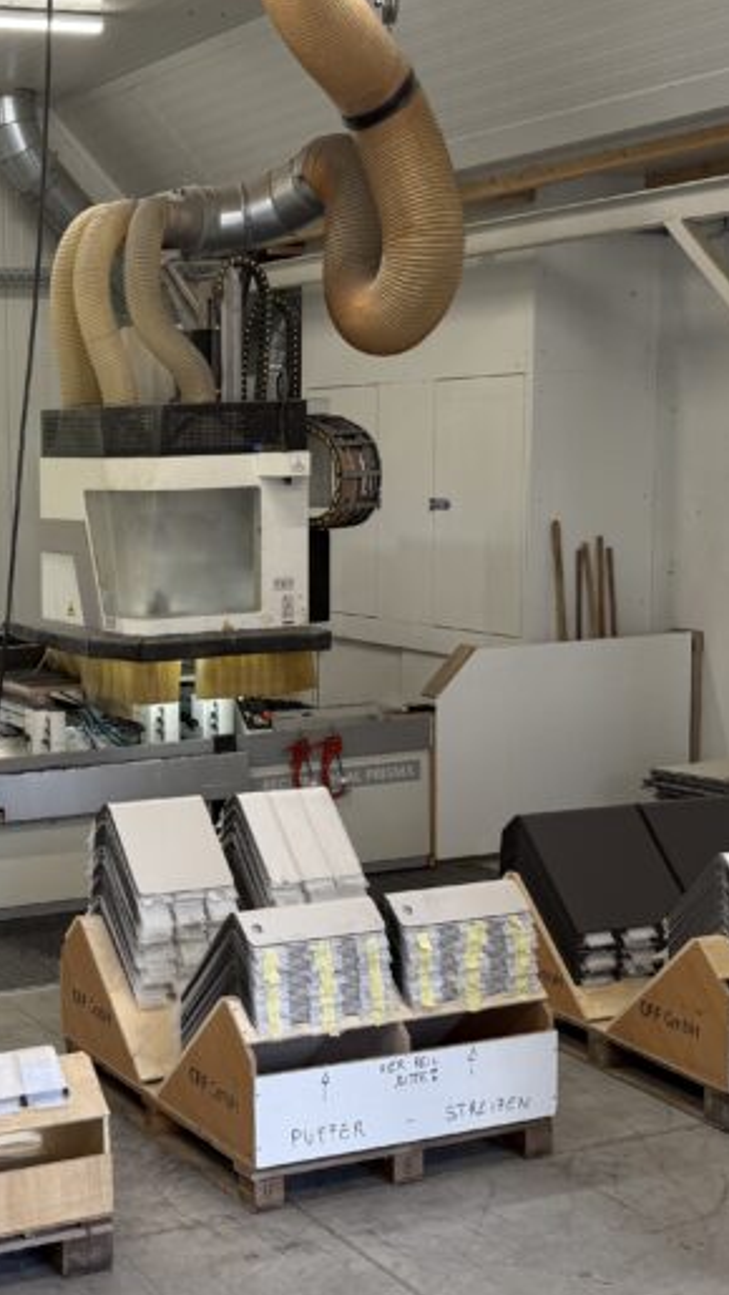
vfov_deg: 39.9
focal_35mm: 52
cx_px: -60
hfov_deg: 21.9
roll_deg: +1.8
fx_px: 1786
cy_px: 631
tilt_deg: -5.7
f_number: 1.78
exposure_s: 1/100
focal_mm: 6.76
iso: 80
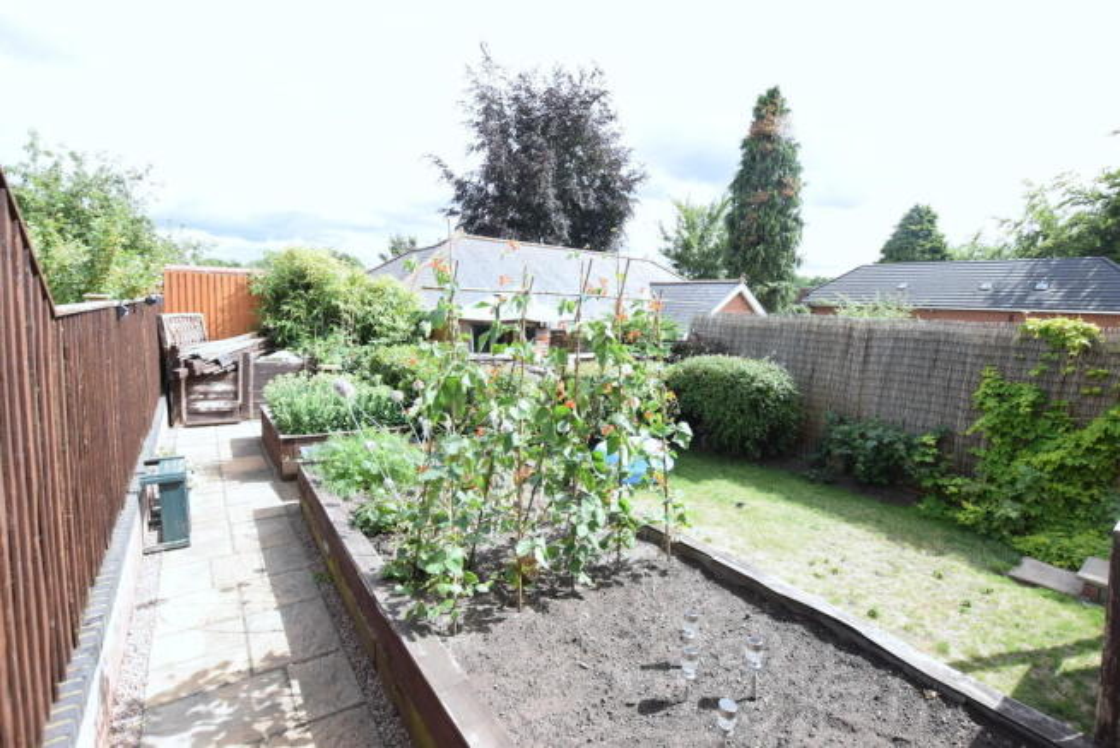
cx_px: 560
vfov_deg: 77.4
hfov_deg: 100.4
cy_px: 374
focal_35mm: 15
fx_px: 467
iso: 400
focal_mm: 10
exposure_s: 1/250
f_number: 8
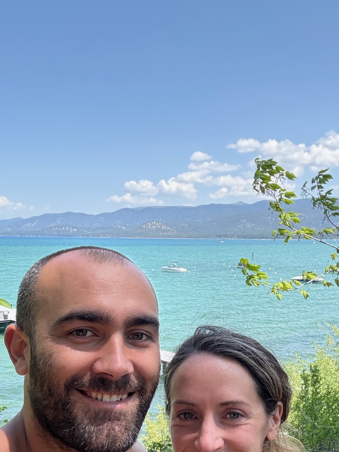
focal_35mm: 42
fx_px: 549
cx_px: 208
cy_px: 315
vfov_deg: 43.9
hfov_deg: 34.2
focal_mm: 2.69
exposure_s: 1/520
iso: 40
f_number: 1.9
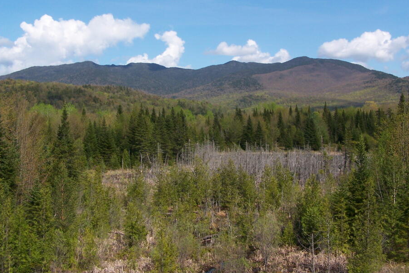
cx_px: 222
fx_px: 511
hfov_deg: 43.6
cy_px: 101
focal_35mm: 45
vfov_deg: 29.8
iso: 80
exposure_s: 1/1000
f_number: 4
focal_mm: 6.3
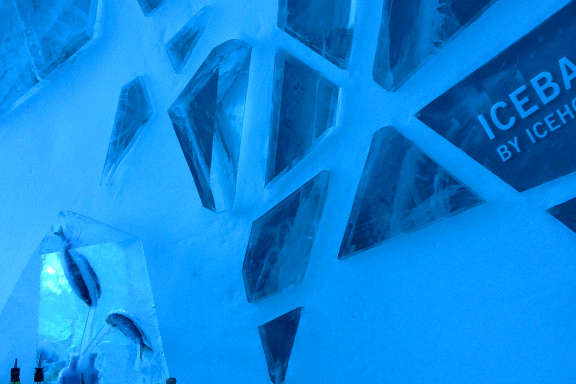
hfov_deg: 38.2
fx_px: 832
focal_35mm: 52
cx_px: 319
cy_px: 211
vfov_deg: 26.0
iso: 80
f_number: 2.4
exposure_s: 1/20
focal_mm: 4.28
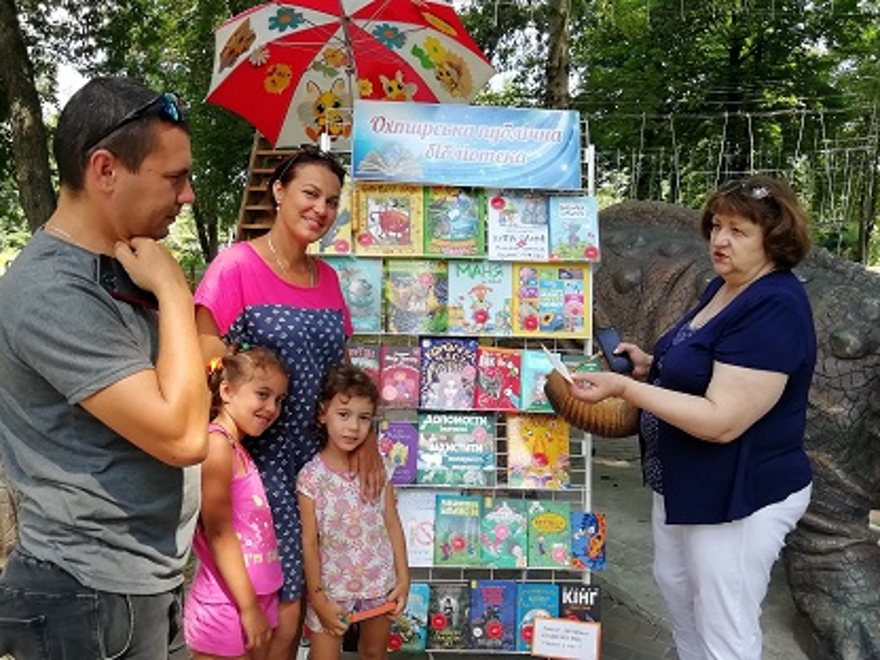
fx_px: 763
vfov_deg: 46.8
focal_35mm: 30
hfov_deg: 60.0
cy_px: 330
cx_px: 440
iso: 50
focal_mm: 3.21
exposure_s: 1/174
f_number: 2.2
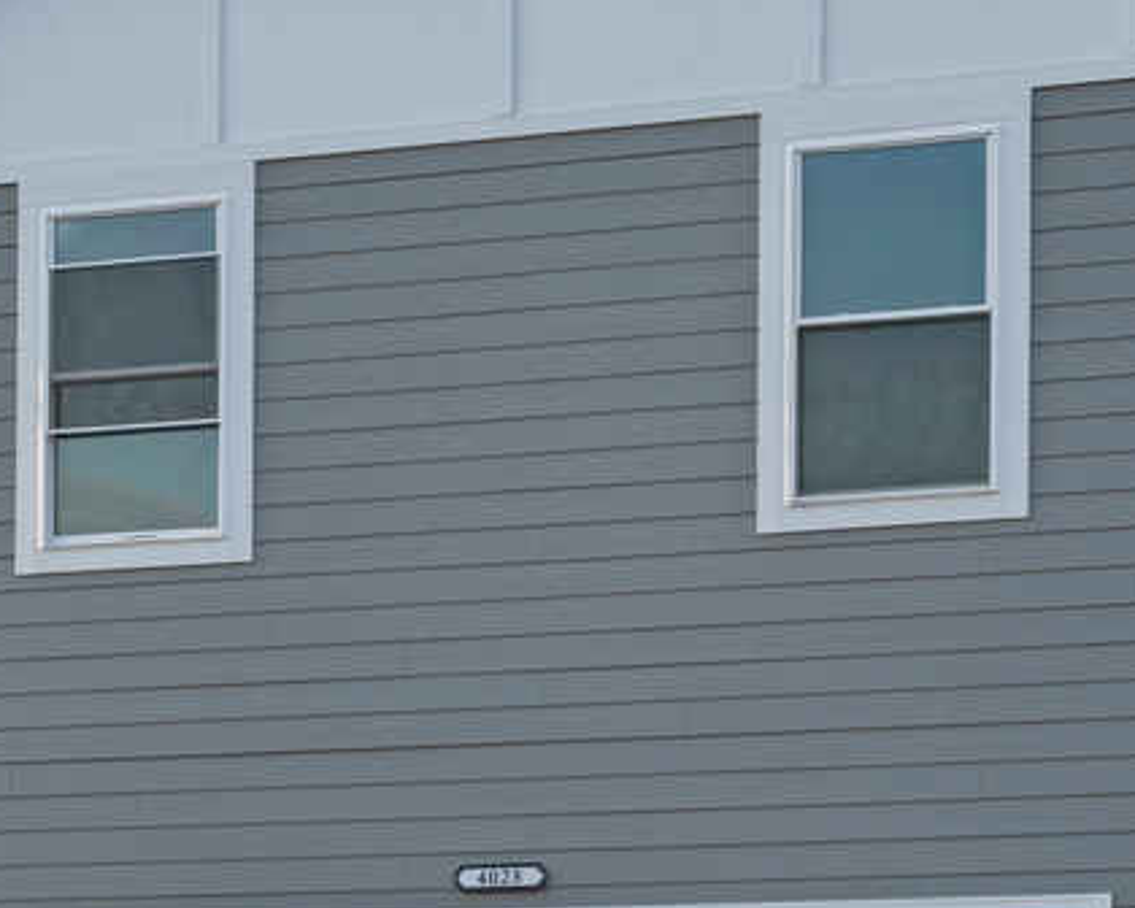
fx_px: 4132
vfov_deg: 12.5
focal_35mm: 123
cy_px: 370
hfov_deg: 15.4
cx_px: 11
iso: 250
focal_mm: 34
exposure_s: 1/250
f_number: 5.6
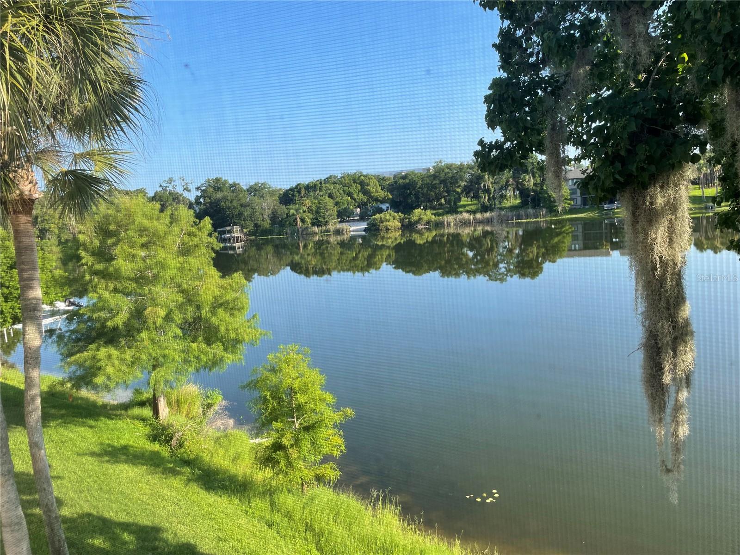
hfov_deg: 67.3
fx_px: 556
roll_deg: +4.8
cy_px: 278
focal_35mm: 26
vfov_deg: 53.1
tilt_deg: -5.6
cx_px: 370
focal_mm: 4.2
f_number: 1.6
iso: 32
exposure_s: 1/932
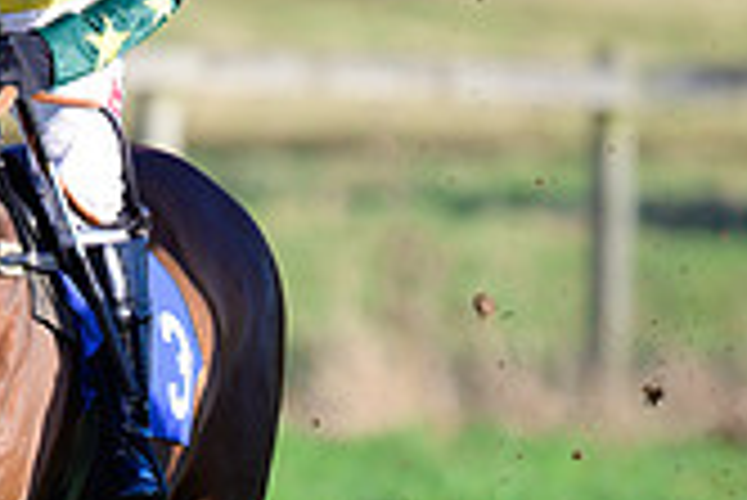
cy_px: 176
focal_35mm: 1397
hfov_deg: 1.5
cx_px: 72
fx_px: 29012
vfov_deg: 1.0
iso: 400
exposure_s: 1/2000
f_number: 5
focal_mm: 400
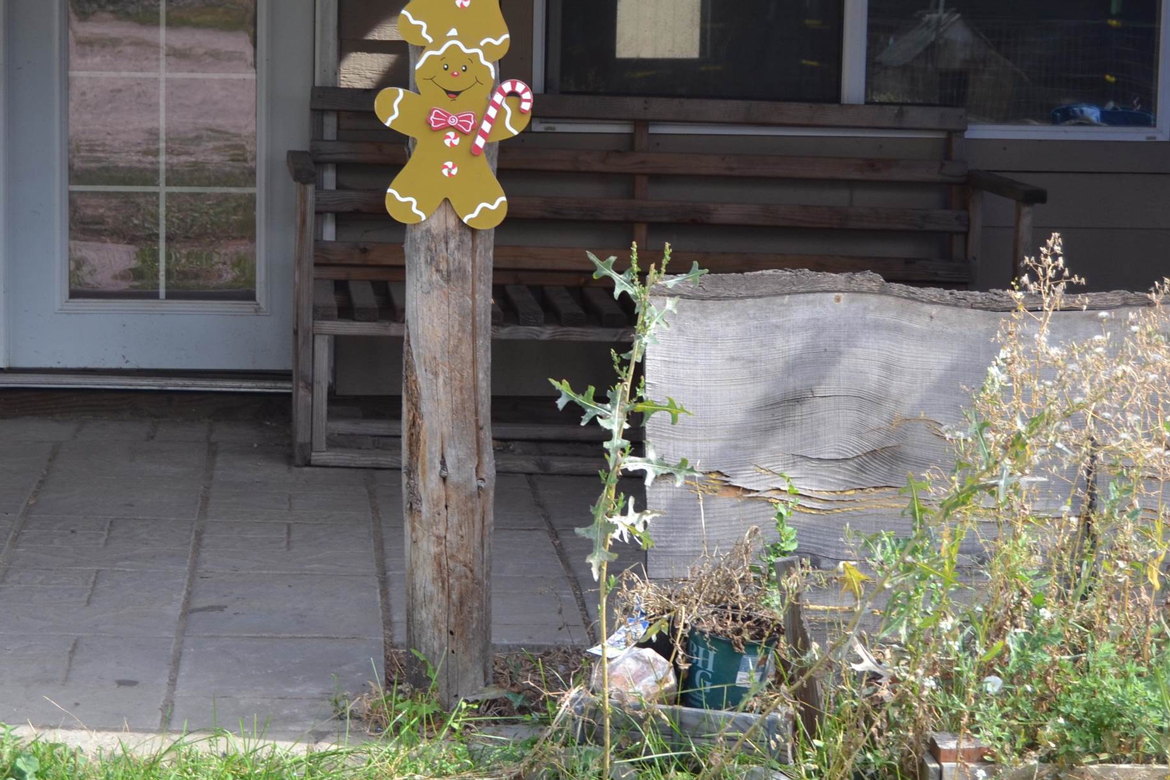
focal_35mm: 100
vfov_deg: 13.7
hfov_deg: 20.4
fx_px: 3250
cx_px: 510
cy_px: 426
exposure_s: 1/125
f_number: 5.6
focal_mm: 40
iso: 110
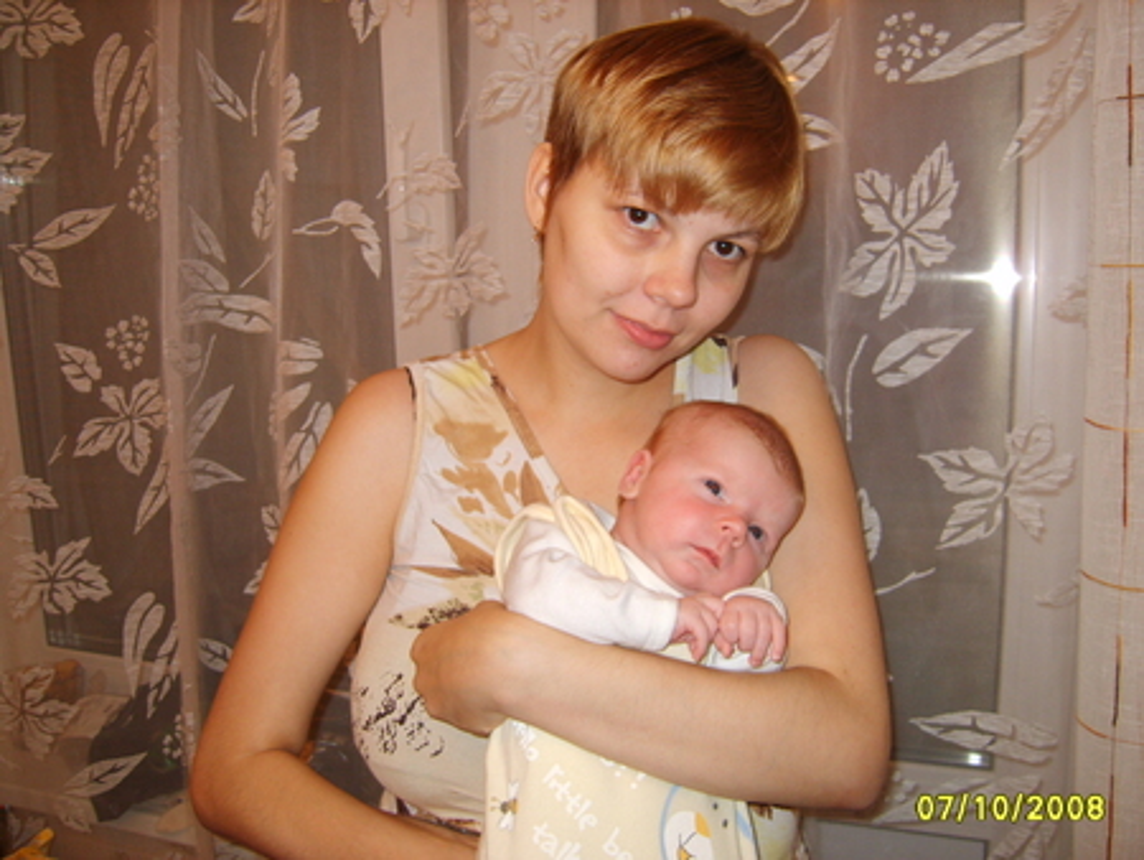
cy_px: 430
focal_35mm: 35
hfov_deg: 52.6
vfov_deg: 40.7
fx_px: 1157
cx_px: 572
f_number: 2.8
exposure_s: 1/30
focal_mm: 7.4
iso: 100
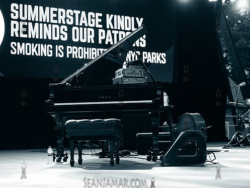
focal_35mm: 61
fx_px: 441
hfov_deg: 31.7
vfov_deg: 24.0
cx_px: 121
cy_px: 97
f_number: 3.2
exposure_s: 1/400
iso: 2000
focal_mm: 52
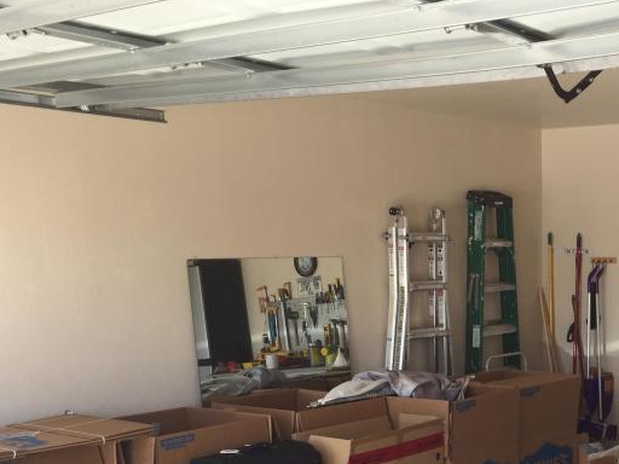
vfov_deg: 24.5
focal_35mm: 58
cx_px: 591
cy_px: 420
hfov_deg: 31.2
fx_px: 1037
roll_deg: -1.0
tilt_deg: -9.5
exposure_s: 1/210
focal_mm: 4.15
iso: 32
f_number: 2.2
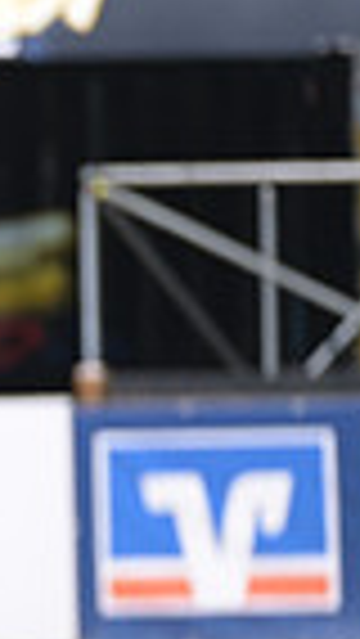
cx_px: -819
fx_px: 26171
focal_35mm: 1544
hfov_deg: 0.8
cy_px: 344
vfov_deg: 1.4
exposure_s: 1/1250
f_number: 5
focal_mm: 360
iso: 250
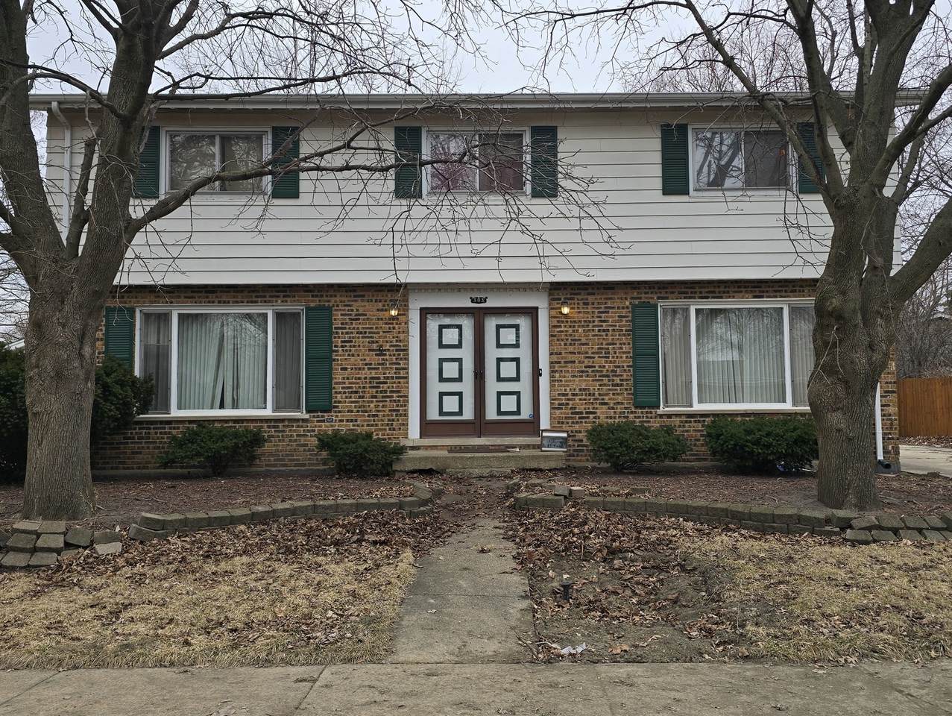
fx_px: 633
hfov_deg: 73.9
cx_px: 476
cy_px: 358
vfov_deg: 59.0
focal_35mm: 23
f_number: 1.7
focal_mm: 6.3
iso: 16
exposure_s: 1/180
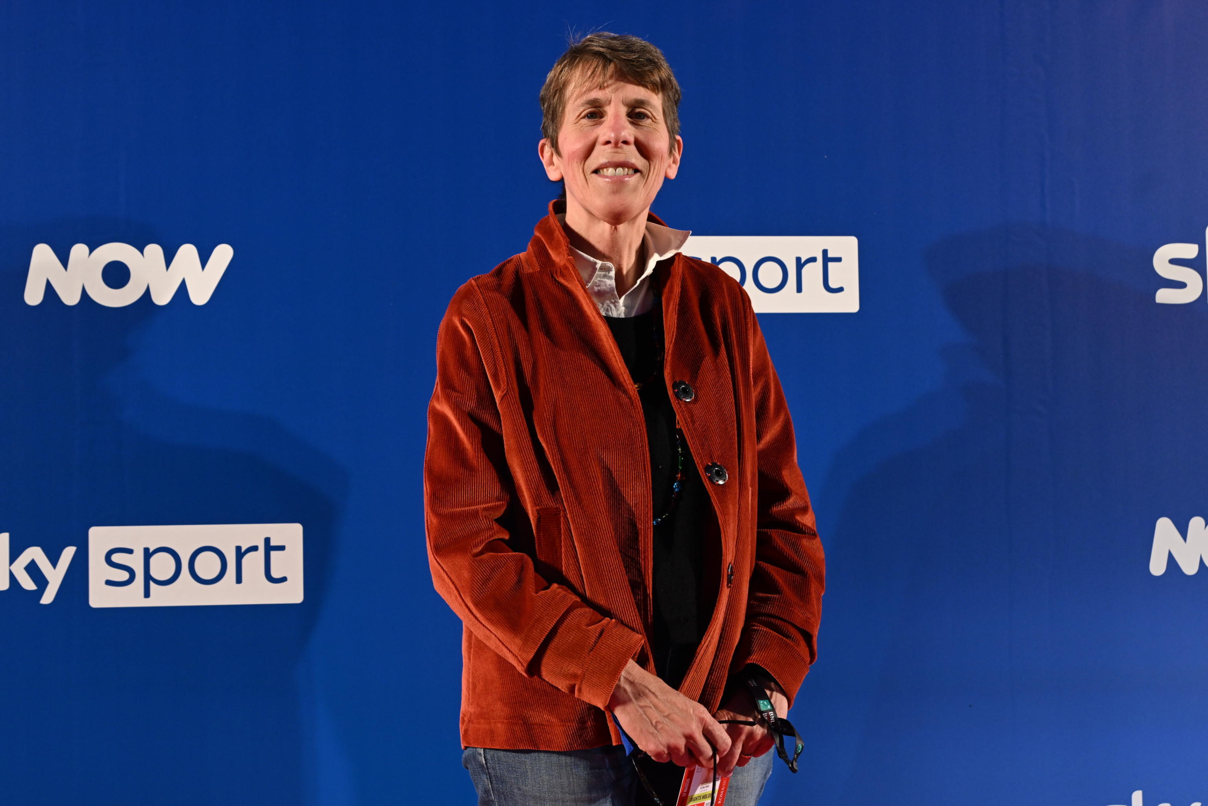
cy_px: 403
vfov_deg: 28.1
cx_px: 604
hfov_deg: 41.1
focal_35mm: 48
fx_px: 1611
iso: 1600
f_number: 5
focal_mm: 48
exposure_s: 1/320
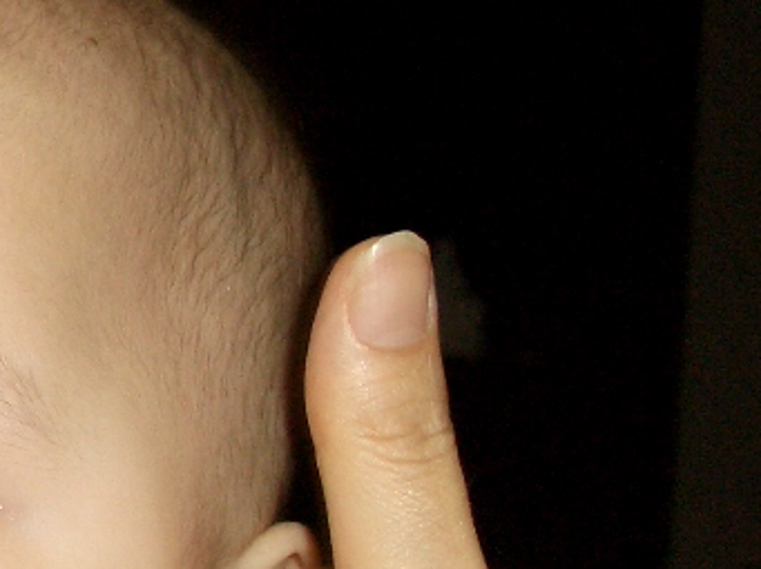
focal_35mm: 124
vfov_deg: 11.9
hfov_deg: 14.4
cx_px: -520
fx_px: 2723
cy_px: 250
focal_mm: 7.1
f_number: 2.8
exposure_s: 1/60
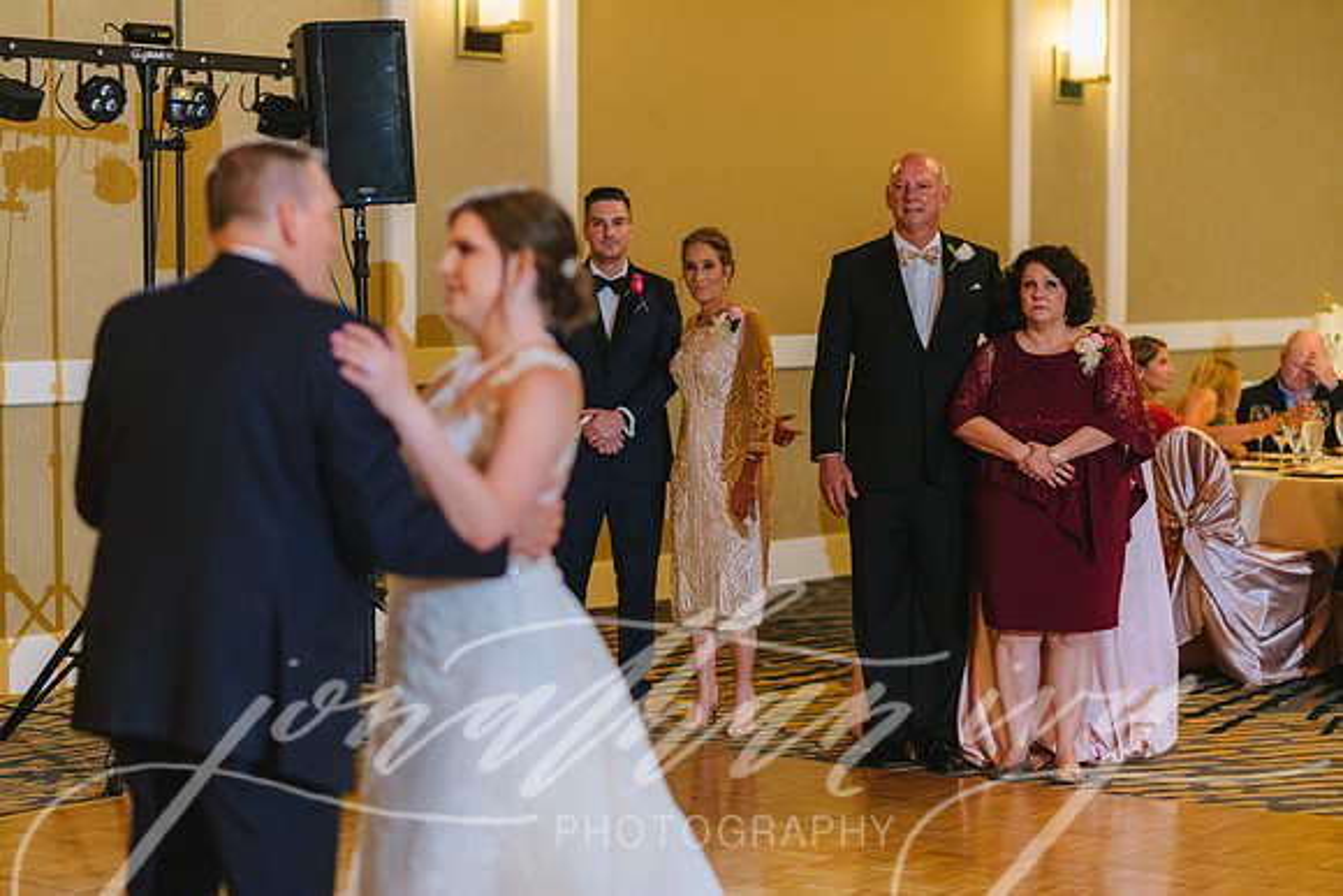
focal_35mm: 85
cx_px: 672
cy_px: 448
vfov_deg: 16.1
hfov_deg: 23.9
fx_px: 3172
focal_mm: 85
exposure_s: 1/125
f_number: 2.2
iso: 1600
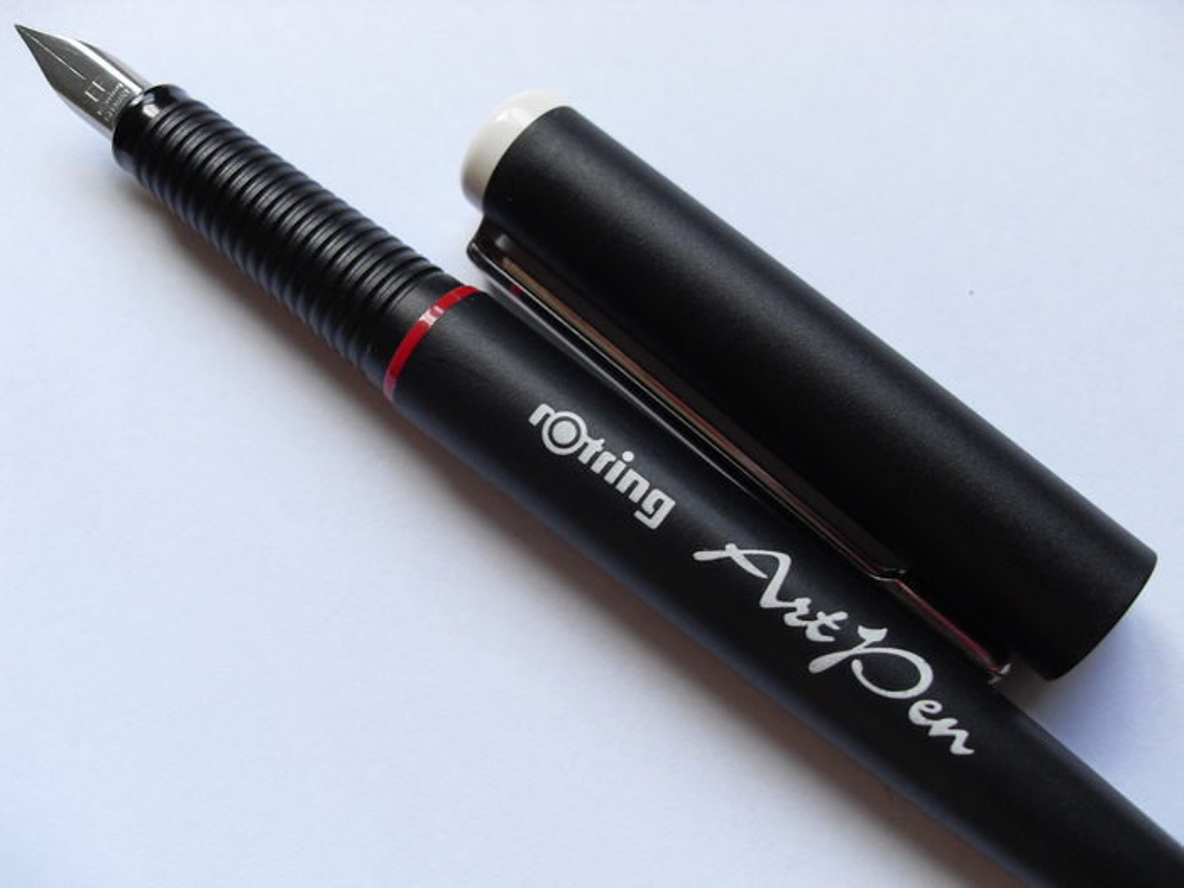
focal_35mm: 34
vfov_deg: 41.8
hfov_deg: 54.0
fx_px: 1163
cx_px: 592
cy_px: 444
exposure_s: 1/45
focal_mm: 6.3
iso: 100
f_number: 2.8
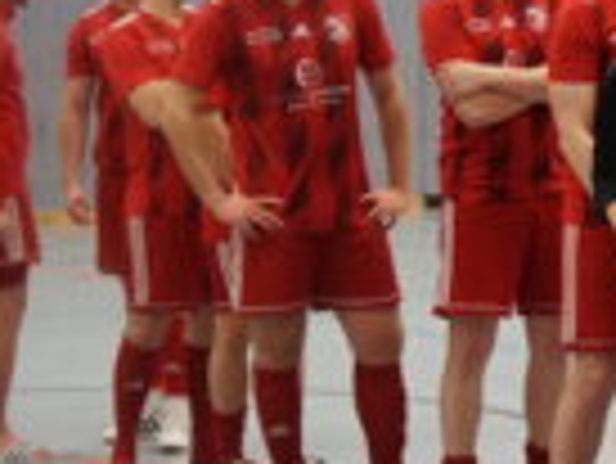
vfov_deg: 9.0
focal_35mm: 164
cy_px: 216
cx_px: 571
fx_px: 2928
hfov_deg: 11.9
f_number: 4.5
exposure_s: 1/60
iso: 800
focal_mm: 39
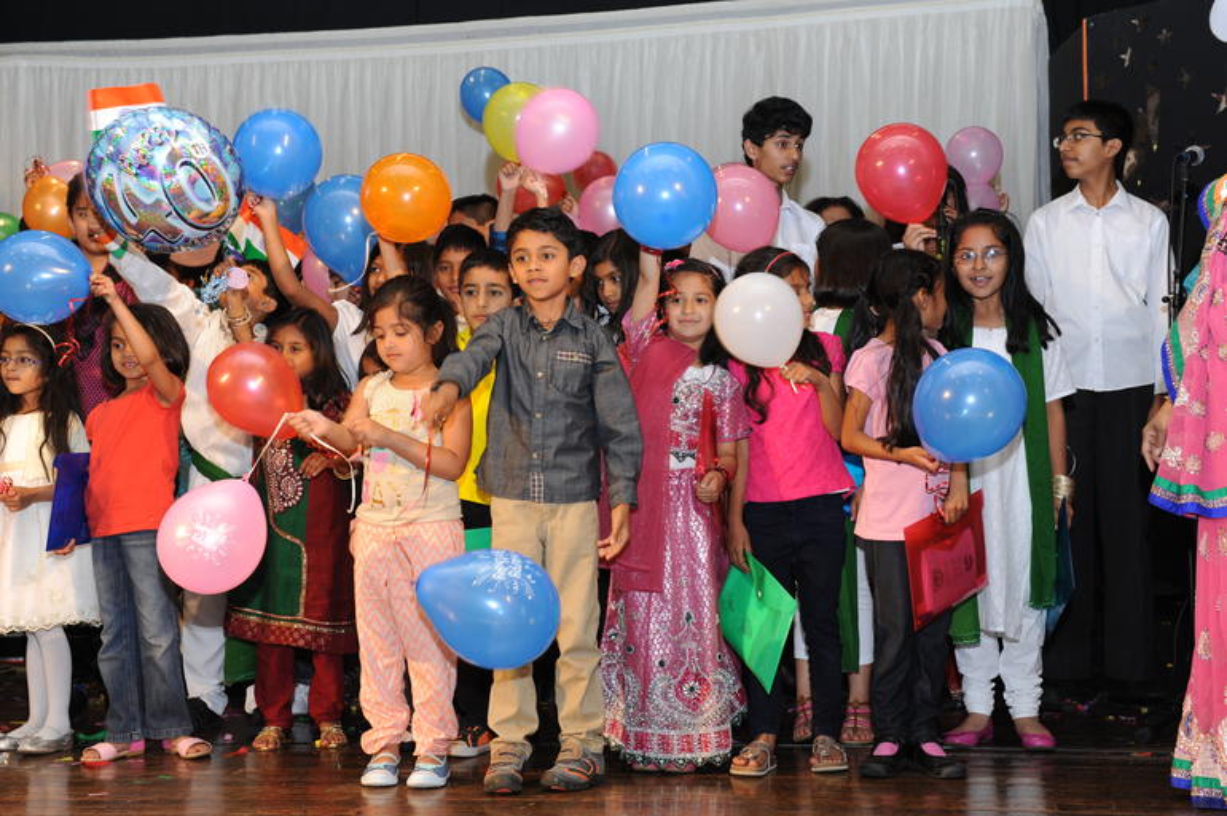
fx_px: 1771
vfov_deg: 25.9
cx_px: 614
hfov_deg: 38.2
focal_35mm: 52
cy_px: 408
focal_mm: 52
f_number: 6.3
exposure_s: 1/80
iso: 1000
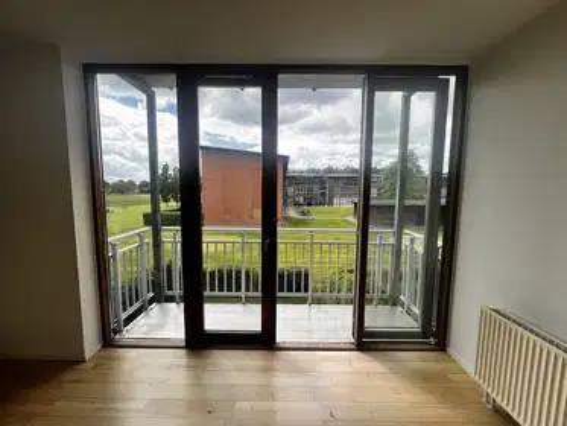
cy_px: 213
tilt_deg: -4.9
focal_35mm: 13
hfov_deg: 106.2
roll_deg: -0.8
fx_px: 213
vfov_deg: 89.9
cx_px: 284
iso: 32
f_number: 1.8
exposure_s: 1/570
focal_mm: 1.57
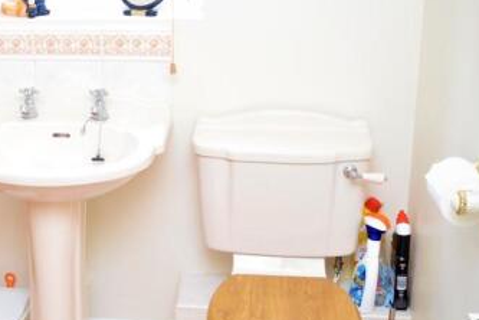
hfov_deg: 31.2
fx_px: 825
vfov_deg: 21.9
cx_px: 70
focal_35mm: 62
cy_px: 124
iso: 100
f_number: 3.8
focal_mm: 21
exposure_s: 1/10
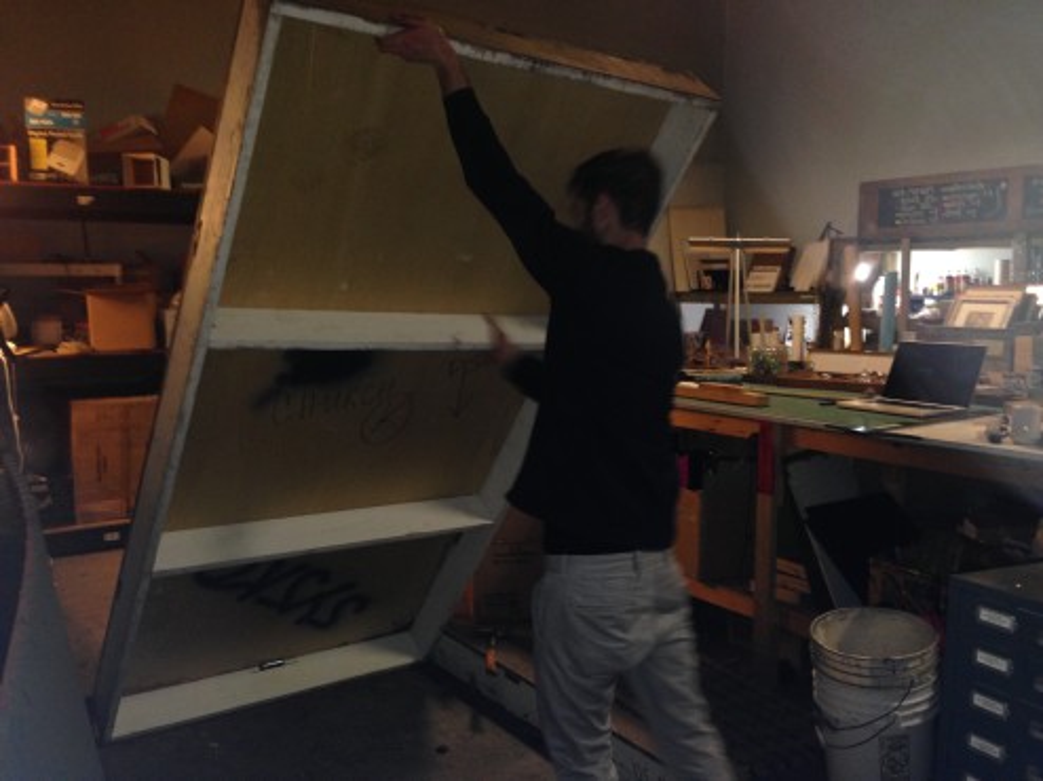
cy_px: 390
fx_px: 994
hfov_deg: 55.4
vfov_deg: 42.9
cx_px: 522
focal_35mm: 33
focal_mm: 4.12
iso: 160
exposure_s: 1/16
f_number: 2.4
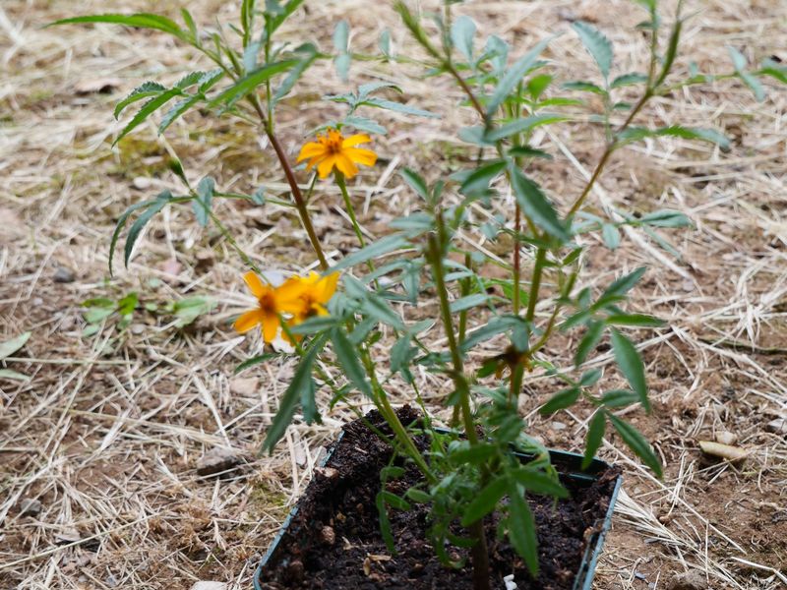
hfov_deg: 42.9
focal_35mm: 44
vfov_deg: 32.9
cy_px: 295
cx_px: 394
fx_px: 1000
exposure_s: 1/125
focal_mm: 22
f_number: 5
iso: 200
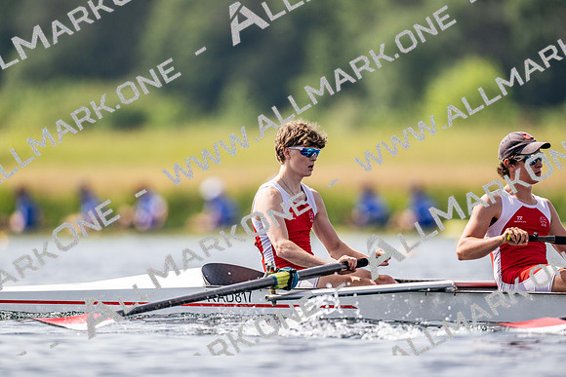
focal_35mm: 600
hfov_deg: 3.4
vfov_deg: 2.3
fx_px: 9435
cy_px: 188
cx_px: 283
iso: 180
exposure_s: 1/2500
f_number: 4
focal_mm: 600
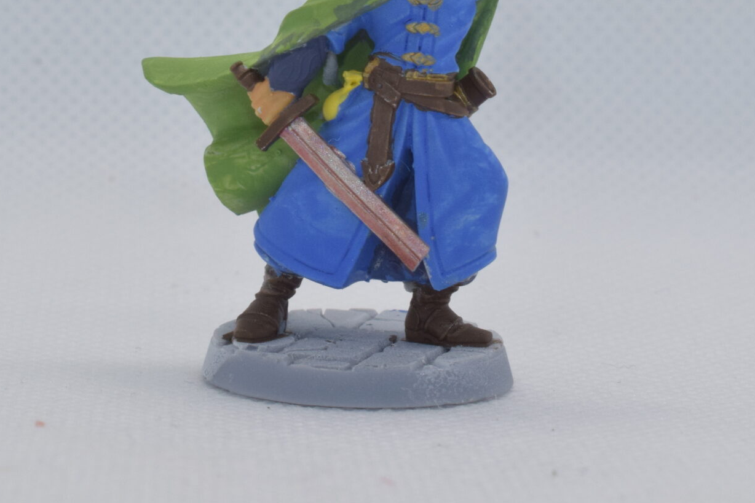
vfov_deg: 8.0
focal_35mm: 172
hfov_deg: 11.9
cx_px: 385
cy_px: 31
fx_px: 3608
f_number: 14
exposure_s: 1/125
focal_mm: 55
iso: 800
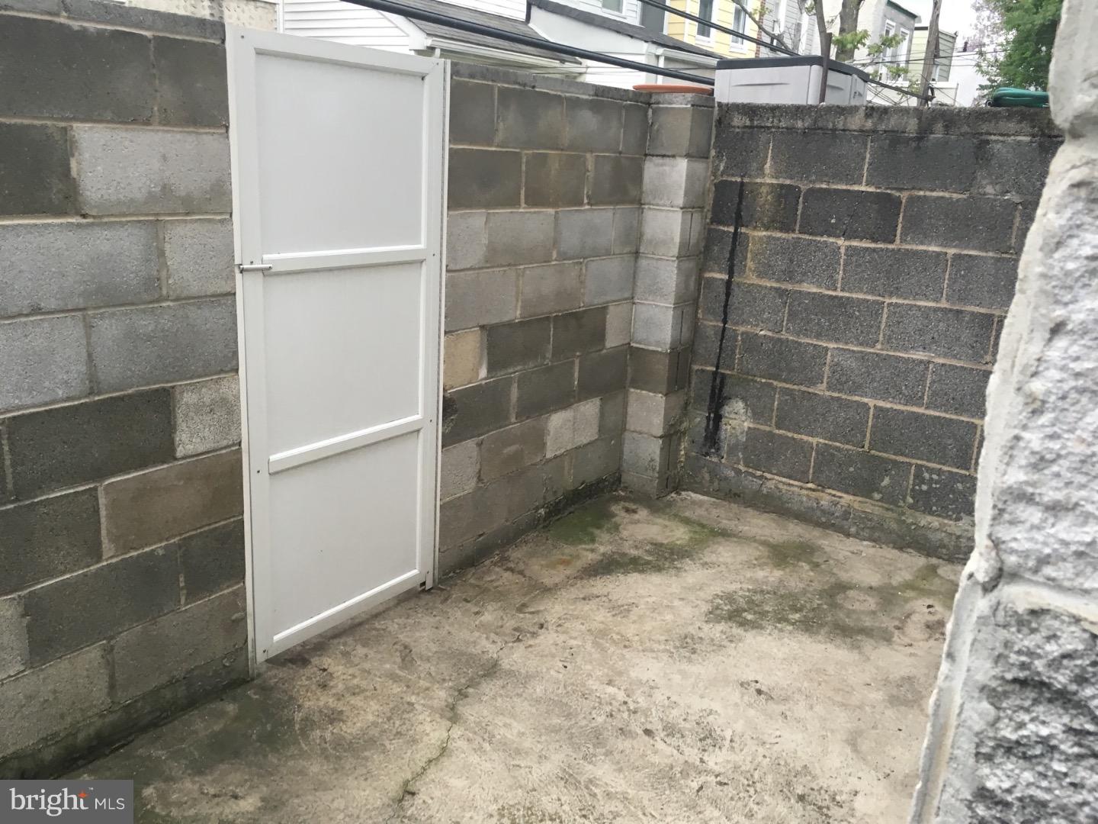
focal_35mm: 29
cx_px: 549
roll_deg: -3.5
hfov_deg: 61.7
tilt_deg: -13.1
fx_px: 920
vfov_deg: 48.2
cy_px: 412
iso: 32
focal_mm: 4.15
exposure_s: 1/30
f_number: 2.2
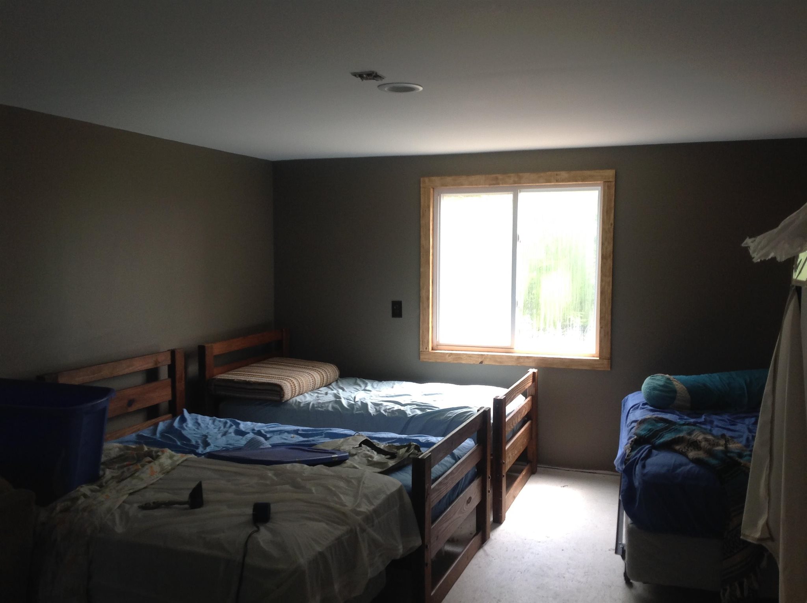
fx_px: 815
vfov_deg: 40.6
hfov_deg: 52.7
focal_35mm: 35
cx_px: 404
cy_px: 302
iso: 64
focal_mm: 4.28
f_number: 2.4
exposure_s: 1/40
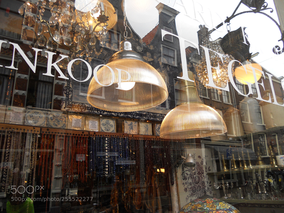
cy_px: 106
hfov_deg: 65.3
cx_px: 142
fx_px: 222
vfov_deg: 51.4
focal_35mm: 27
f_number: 3.2
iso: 80
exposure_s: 1/100
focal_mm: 4.9
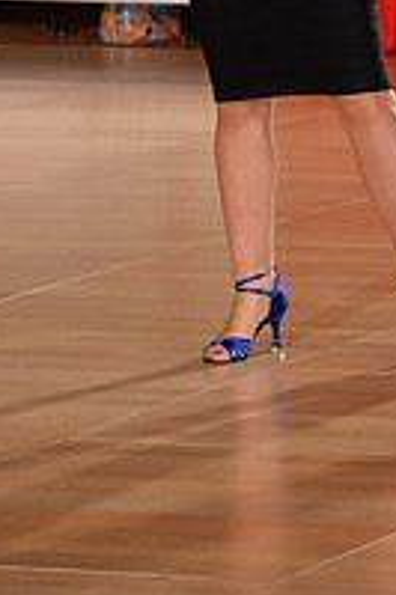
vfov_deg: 6.7
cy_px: -220
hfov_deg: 4.5
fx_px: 5024
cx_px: 464
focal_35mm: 304
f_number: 5
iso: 1600
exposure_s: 1/200
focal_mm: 105
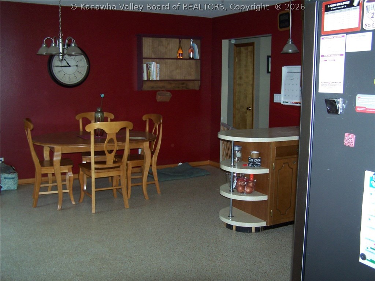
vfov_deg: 37.7
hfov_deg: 49.0
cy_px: 140
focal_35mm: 38
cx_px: 188
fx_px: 412
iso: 140
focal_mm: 6.3
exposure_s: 1/60
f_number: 2.8
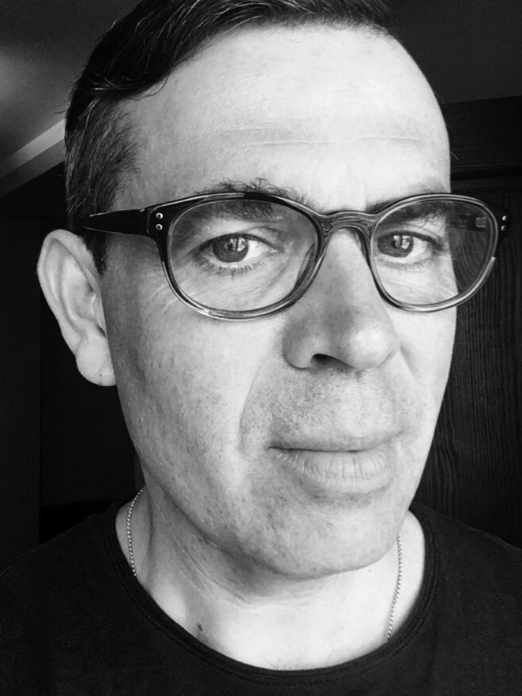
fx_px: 724
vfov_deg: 51.2
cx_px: 229
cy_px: 305
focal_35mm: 36
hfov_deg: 39.6
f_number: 2.4
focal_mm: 2.15
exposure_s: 1/50
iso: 64
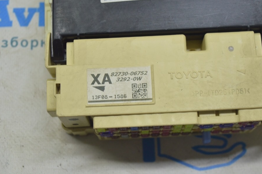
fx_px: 524
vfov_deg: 18.9
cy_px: 75
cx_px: 119
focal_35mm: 72
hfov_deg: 28.1
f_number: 5
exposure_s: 1/40
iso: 400
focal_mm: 42
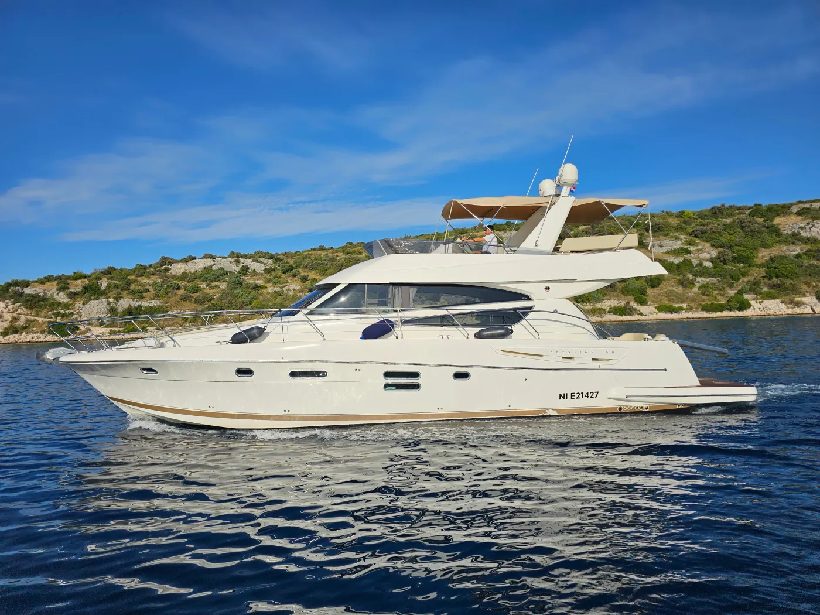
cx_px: 410
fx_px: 545
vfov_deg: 58.9
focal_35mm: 23
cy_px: 308
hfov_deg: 73.9
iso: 10
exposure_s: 1/2157
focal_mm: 6.3
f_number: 1.7
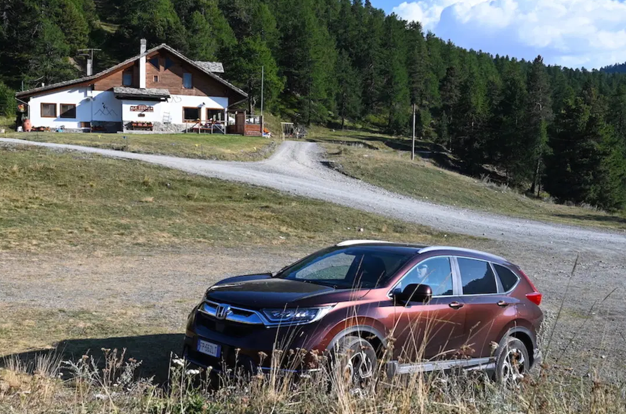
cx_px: 299
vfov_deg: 47.7
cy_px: 210
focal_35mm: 27
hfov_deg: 67.5
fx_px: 469
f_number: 7.1
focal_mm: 24
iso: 560
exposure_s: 1/1250
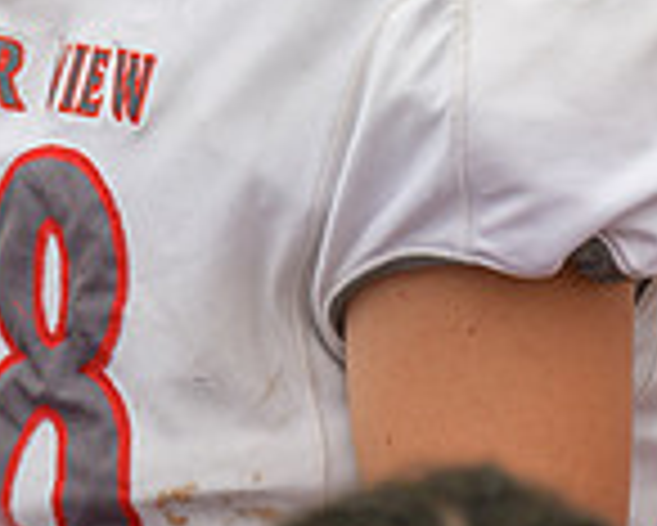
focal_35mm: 1115
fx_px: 21695
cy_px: -88
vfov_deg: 1.4
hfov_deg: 1.7
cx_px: 238
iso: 100
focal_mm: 300
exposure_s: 1/500
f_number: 2.8
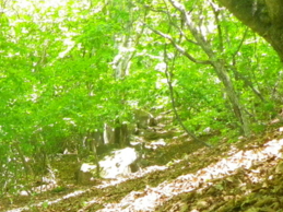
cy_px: 259
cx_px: -24
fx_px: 883
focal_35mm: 108
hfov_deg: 17.6
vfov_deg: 13.3
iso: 250
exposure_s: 1/60
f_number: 3.8
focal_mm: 6.2
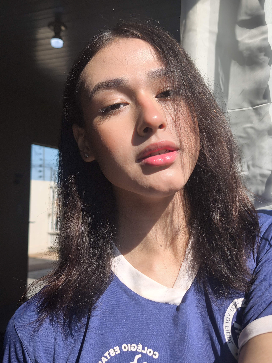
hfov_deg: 40.7
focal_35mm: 35
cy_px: 182
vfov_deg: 52.6
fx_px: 367
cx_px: 136
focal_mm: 6.57
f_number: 1.6
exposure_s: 1/2959
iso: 50
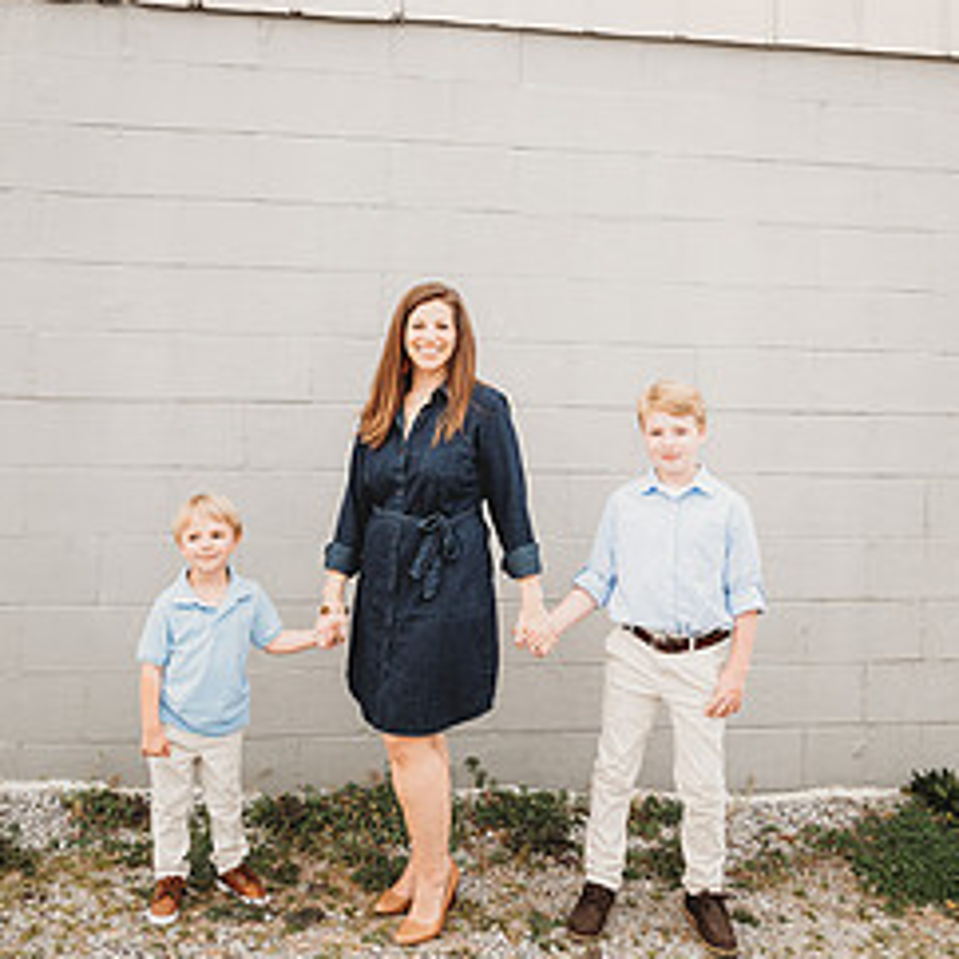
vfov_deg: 42.9
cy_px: 277
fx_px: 1191
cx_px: 495
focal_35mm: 38
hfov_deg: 43.9
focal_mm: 24
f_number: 2.2
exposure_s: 1/320
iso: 200
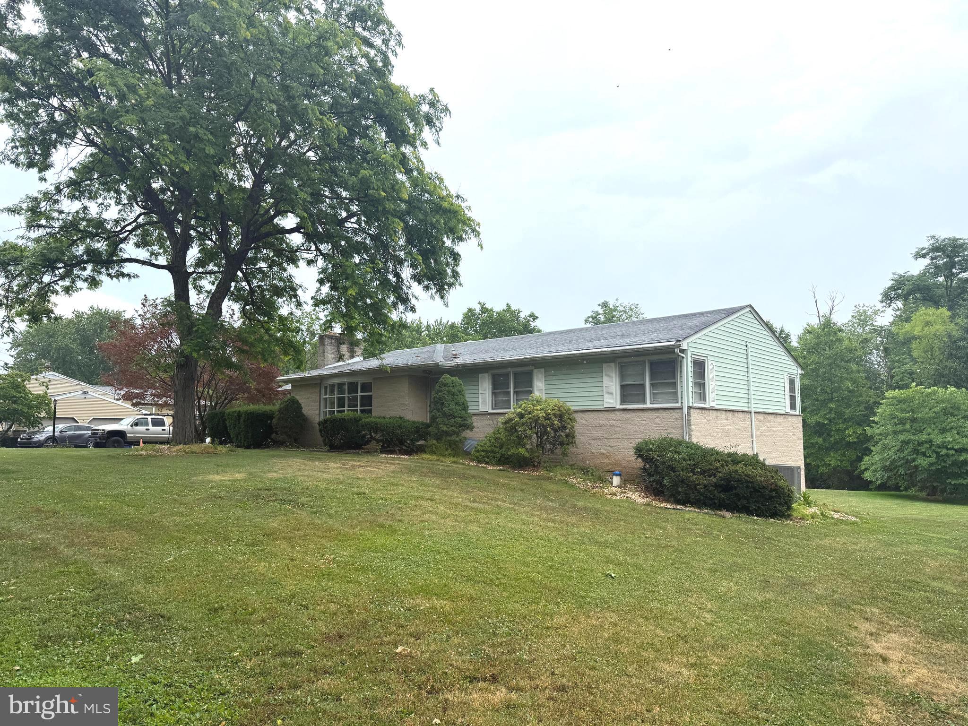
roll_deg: -0.1
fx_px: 671
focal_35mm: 24
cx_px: 484
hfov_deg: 71.6
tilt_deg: +5.9
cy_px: 363
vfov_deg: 56.8
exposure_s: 1/2110
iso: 80
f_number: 1.78
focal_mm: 6.76
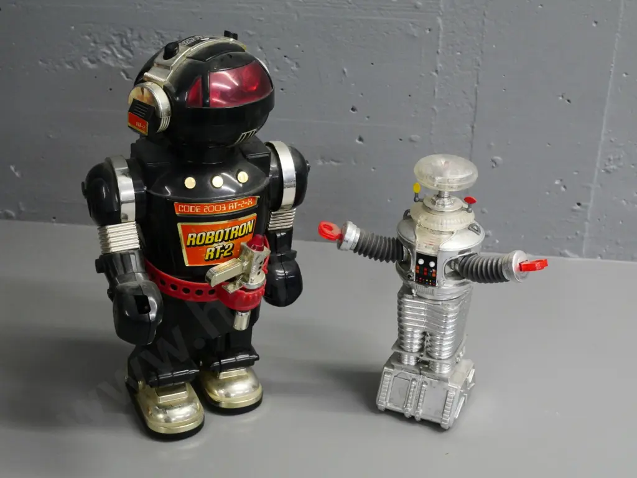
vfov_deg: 29.1
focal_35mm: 50
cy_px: 239
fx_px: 920
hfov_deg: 38.2
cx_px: 318
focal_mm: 25
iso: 3200
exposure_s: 1/125
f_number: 5.6
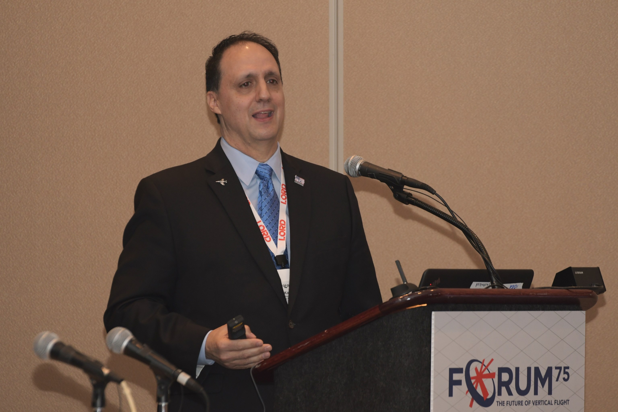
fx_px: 5407
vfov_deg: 4.4
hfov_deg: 6.5
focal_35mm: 315
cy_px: 206
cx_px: 309
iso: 1000
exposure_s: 1/125
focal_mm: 210
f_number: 5.3
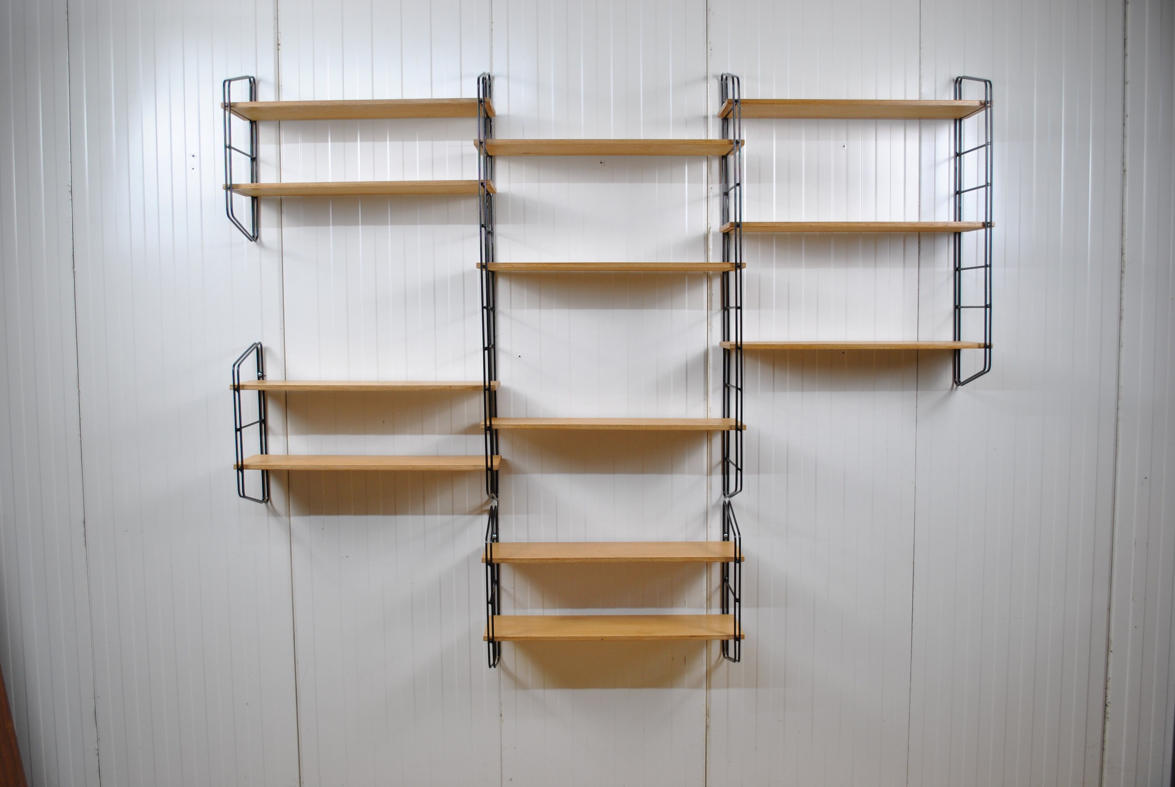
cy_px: 394
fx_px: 1078
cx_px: 588
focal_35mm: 33
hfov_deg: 57.2
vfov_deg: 40.1
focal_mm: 22
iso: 200
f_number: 4
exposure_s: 1/25
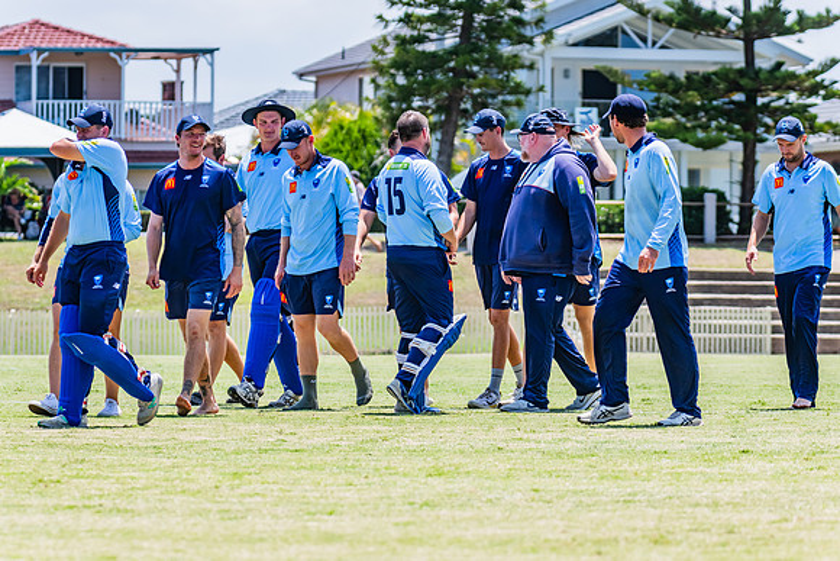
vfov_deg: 5.7
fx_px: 5661
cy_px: 280
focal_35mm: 243
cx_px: 420
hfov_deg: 8.5
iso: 800
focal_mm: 240
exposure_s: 1/2000
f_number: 9
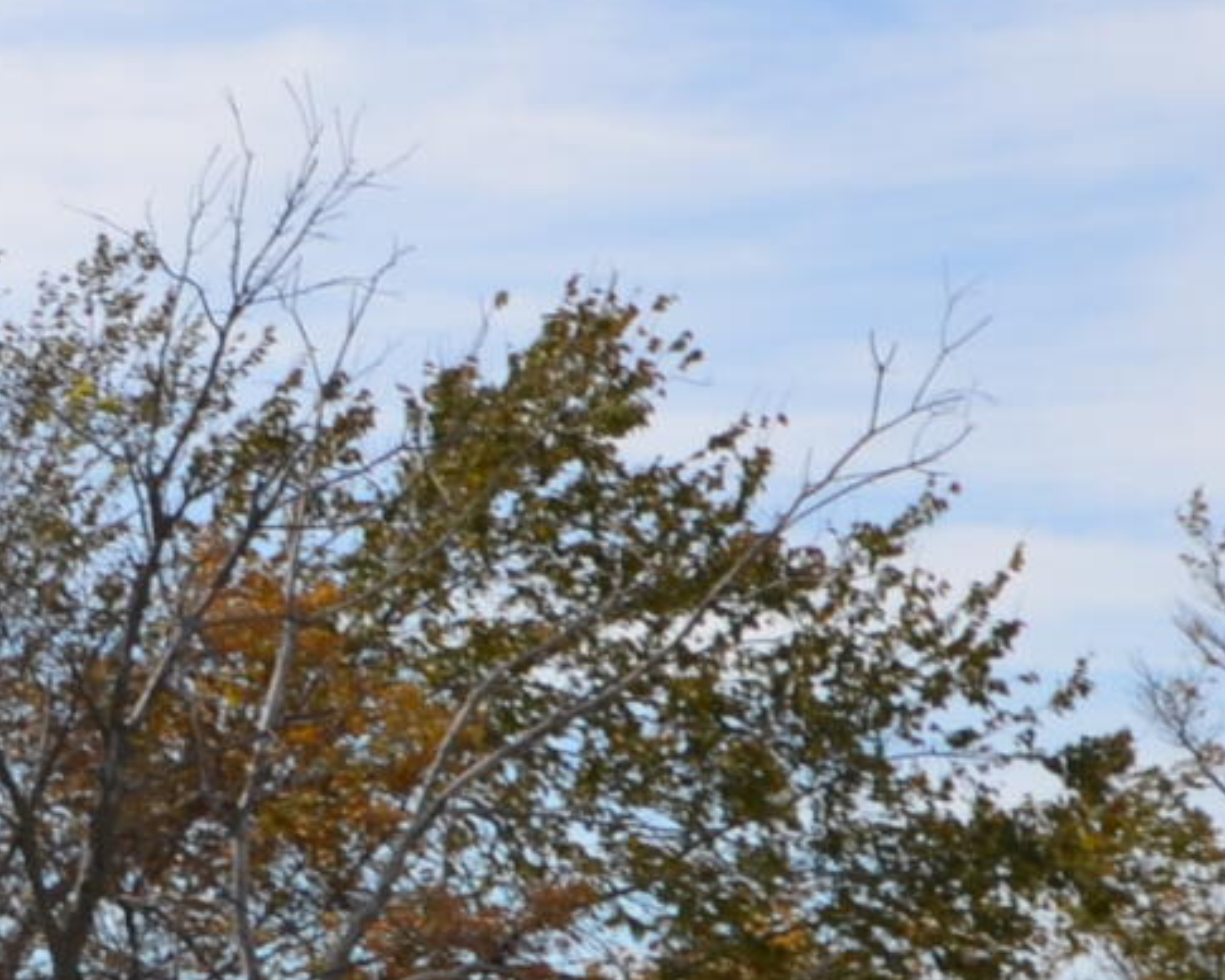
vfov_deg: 8.0
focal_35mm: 191
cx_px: -1442
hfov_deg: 9.3
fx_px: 6925
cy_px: 1097
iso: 100
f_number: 10
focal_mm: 22
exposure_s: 1/200
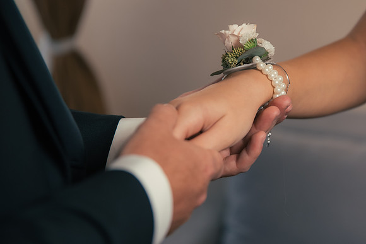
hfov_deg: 21.7
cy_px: 108
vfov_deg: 14.6
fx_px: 953
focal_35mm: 94
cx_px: 245
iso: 640
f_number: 2.8
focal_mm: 70
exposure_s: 1/160
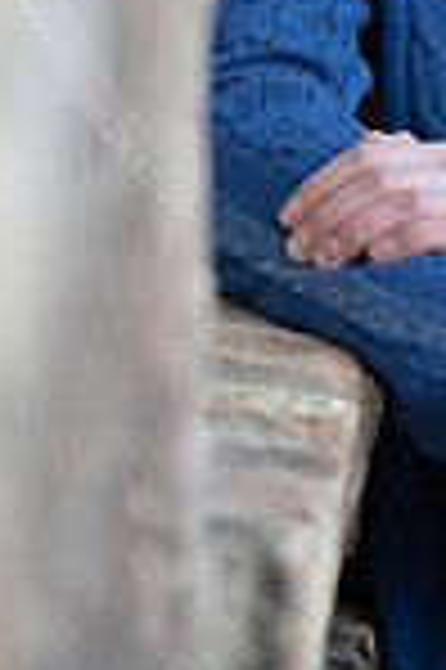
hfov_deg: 5.3
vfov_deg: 7.9
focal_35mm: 257
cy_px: -207
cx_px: 581
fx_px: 4787
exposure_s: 1/160
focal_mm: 85
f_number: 1.8
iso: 100
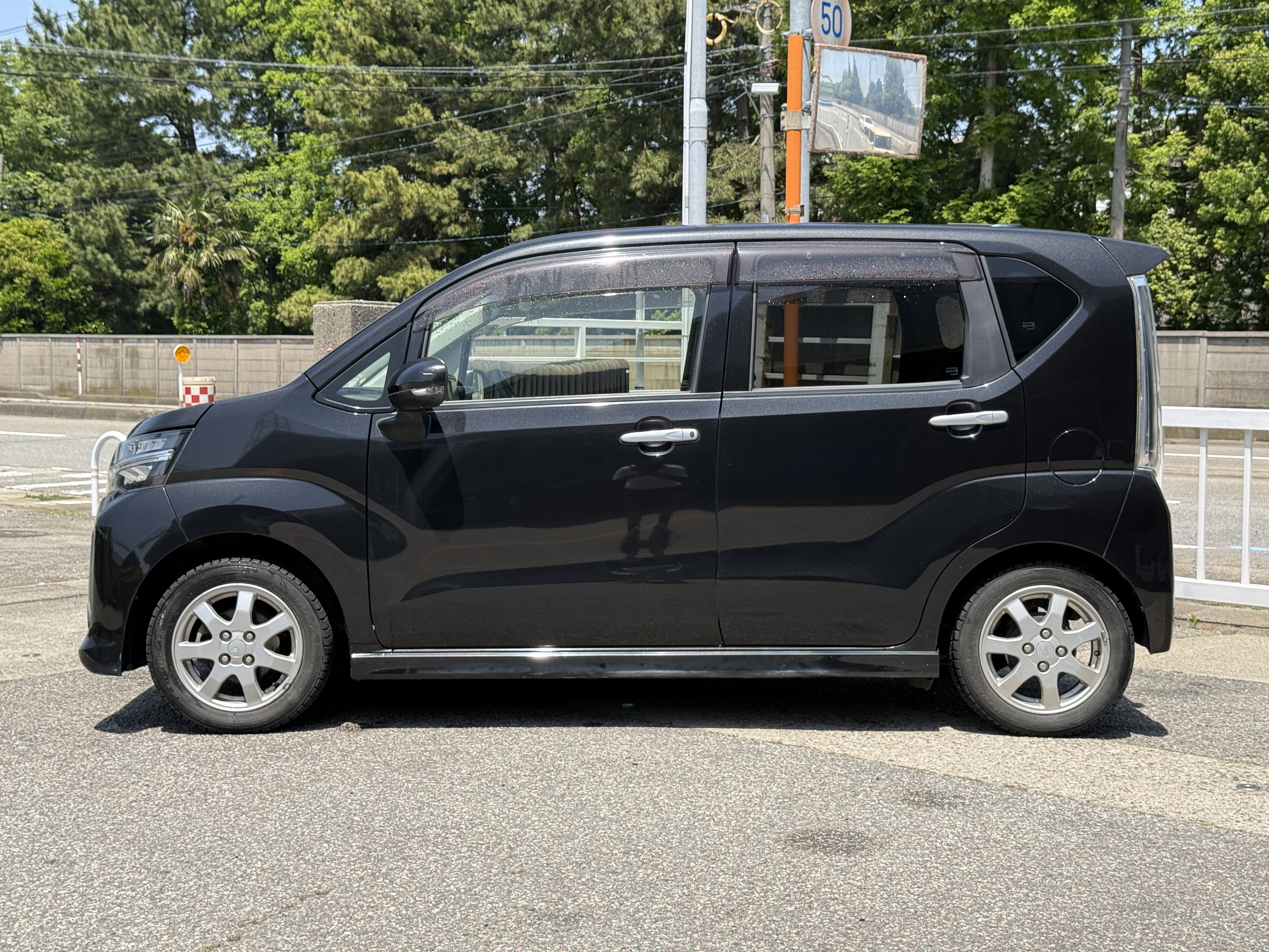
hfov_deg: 39.7
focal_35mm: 48
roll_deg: -0.6
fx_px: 1760
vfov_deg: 30.3
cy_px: 476
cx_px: 634
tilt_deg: -3.8
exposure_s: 1/2208
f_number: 1.78
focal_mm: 6.76
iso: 64
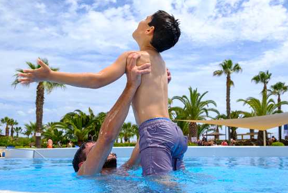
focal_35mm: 36
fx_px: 288
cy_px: 101
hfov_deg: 53.1
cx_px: 156
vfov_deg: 36.9
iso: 400
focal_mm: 22.3
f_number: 7.1
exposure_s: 1/1000
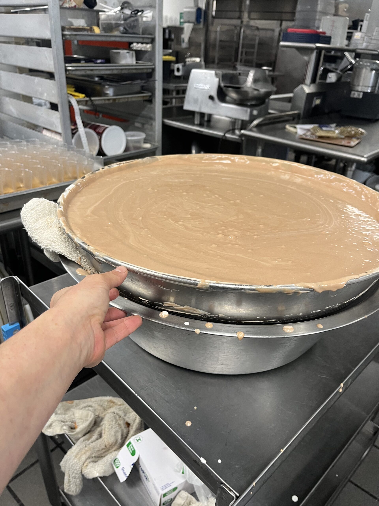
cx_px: 190
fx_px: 380
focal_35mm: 26
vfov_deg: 67.3
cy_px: 253
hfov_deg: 53.1
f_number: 1.6
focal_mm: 5.1
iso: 100
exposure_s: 1/60
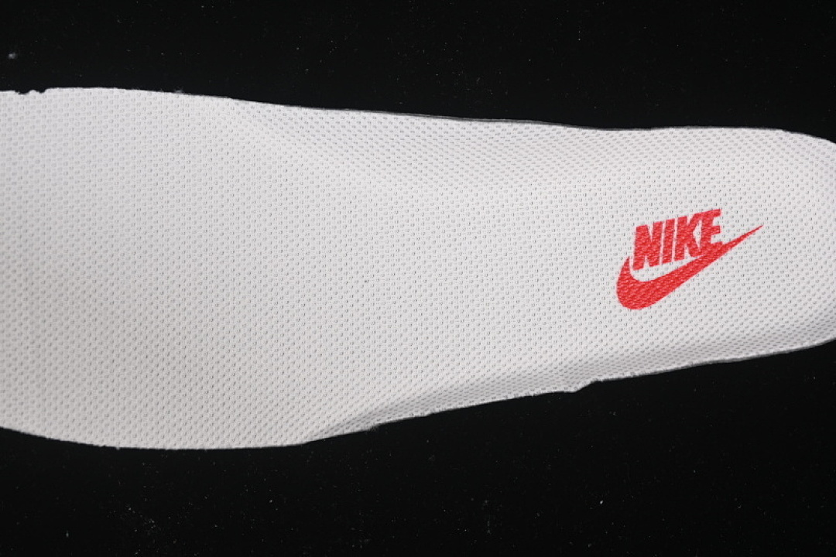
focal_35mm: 75
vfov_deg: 18.2
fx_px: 1742
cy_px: 278
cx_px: 418
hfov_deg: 27.0
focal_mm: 50
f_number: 7.1
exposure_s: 1/80
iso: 160
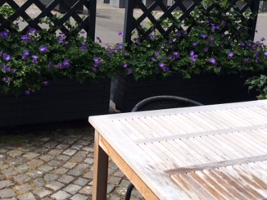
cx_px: 133
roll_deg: -4.5
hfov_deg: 33.8
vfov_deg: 25.4
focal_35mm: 57
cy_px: 56
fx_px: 439
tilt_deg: -9.5
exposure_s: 1/1786
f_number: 2.2
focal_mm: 4.15
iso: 32
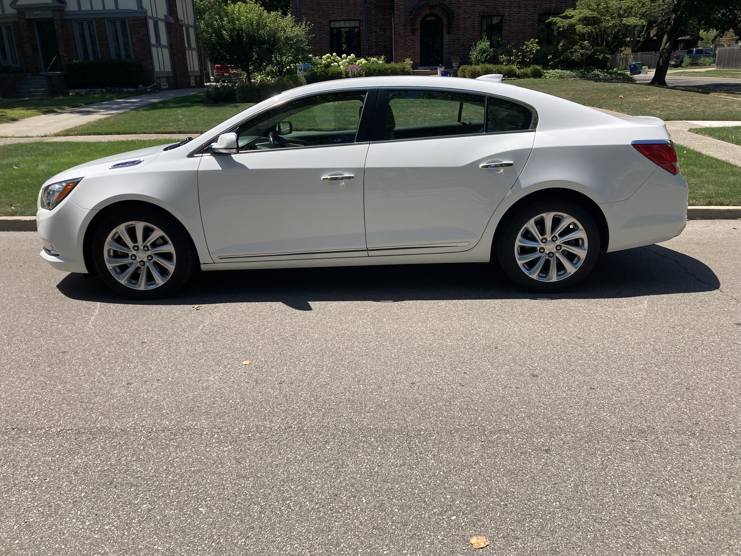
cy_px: 278
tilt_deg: -19.9
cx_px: 370
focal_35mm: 28
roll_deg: +1.9
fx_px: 599
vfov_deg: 49.7
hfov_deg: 63.4
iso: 20
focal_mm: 3.99
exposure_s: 1/1779
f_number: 1.8
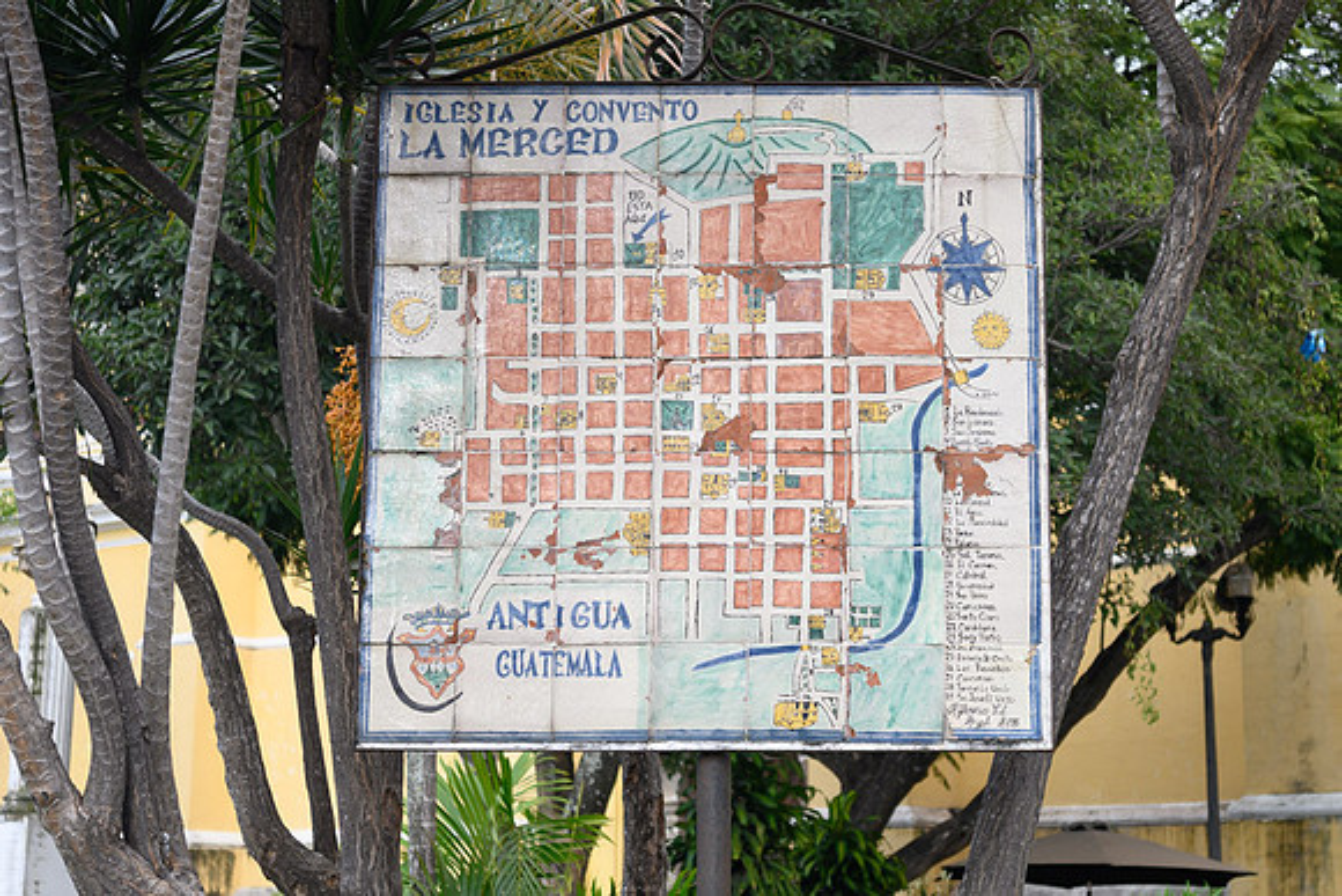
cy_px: 499
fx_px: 2147
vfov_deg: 23.5
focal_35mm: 58
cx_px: 826
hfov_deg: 34.6
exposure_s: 1/125
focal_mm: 30
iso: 100
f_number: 4
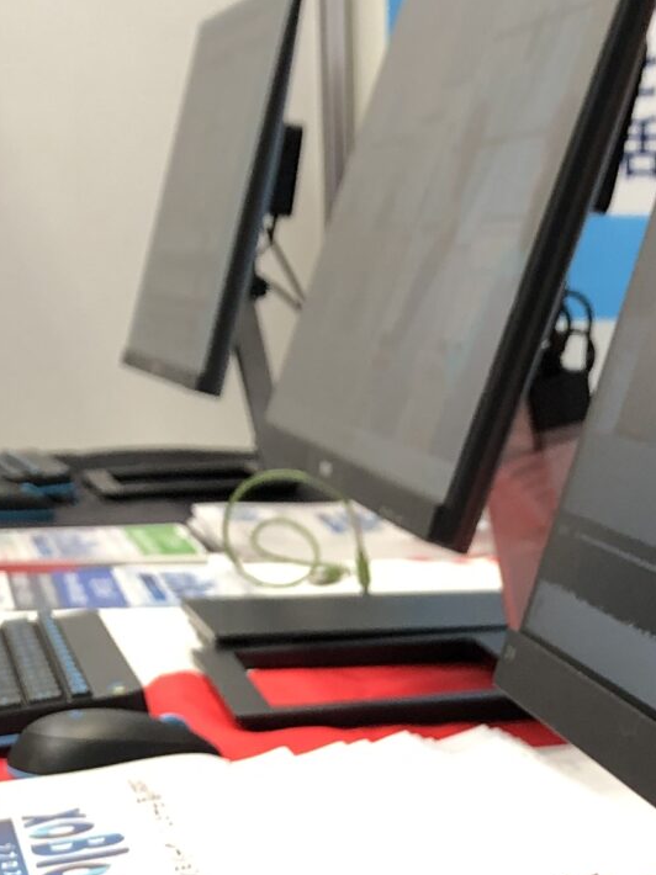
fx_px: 2554
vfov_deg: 18.3
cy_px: 1099
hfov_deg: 14.6
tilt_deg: -18.5
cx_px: 520
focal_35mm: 101
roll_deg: +0.9
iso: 32
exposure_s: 1/20
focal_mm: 4
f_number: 1.8
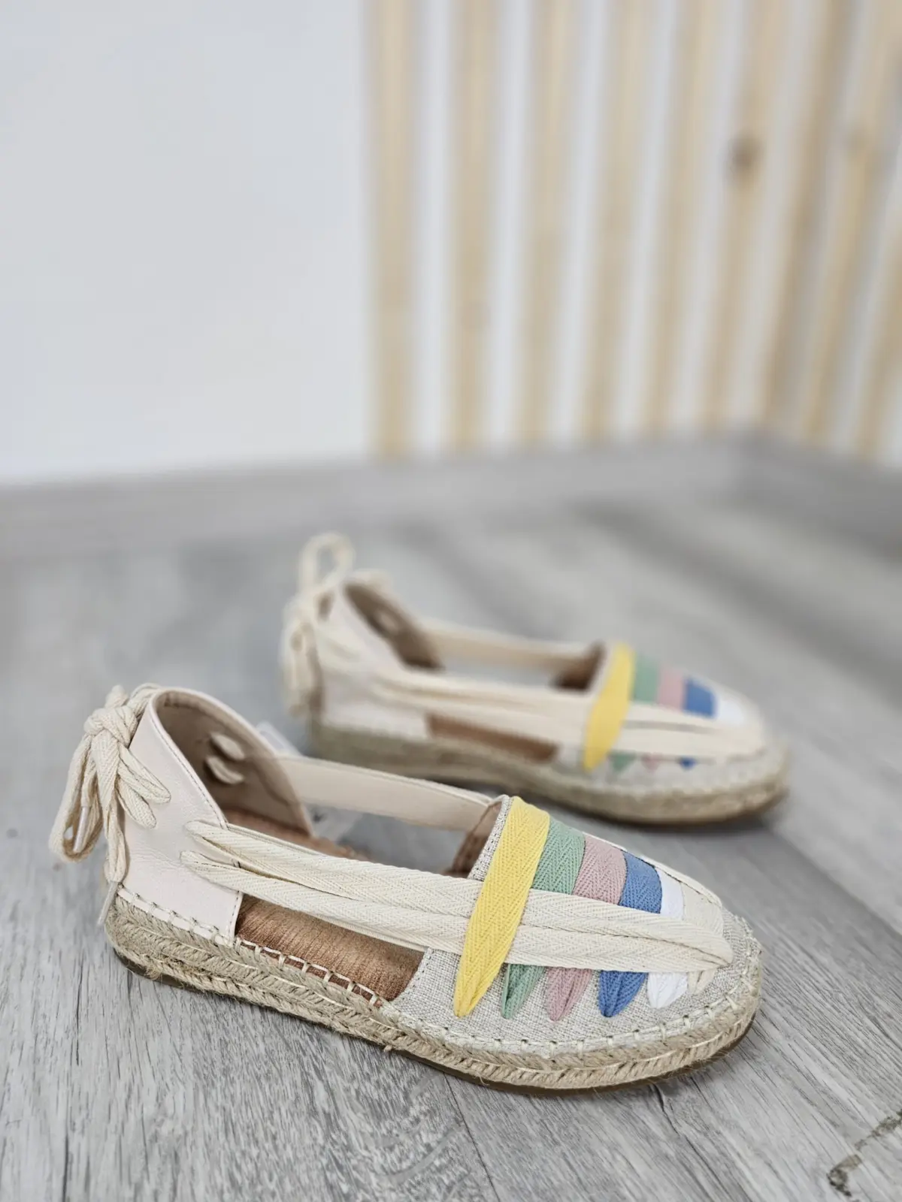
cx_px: 451
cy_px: 601
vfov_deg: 73.9
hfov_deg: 58.9
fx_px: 799
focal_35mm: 23
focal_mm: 6.3
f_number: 1.7
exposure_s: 1/100
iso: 100
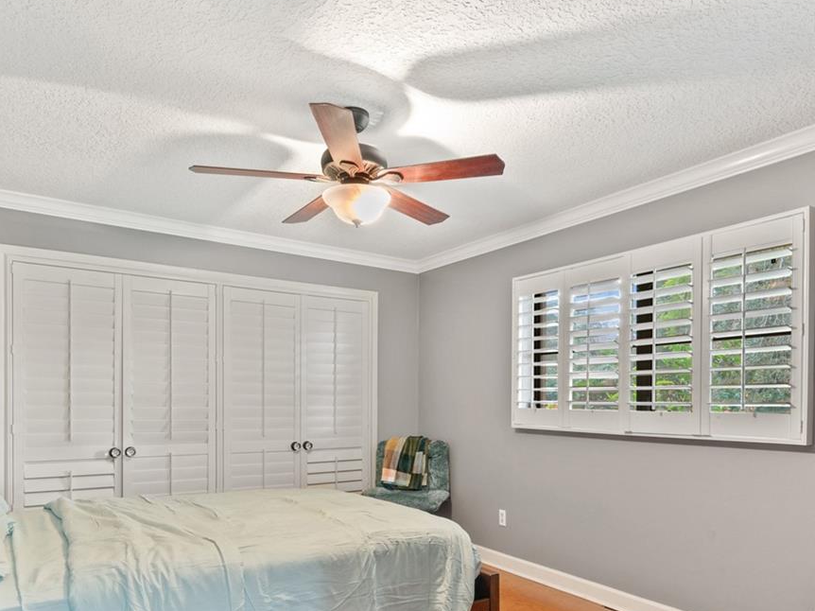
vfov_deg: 53.9
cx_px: 452
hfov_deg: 69.2
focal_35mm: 25
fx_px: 588
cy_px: 400
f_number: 6.3
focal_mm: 14
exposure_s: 4
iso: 250
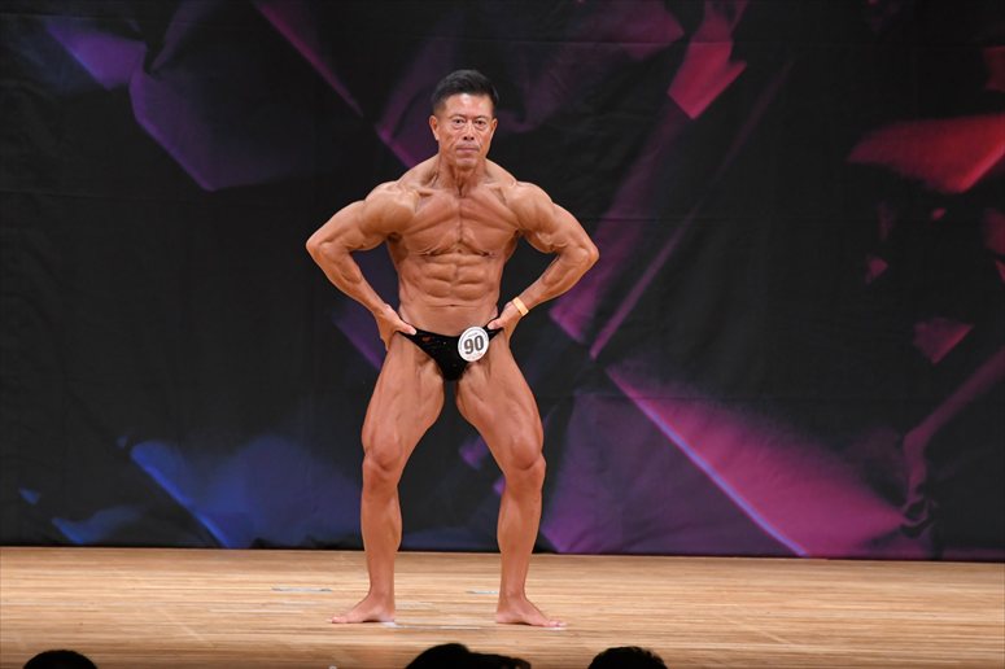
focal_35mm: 285
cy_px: 334
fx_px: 7952
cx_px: 502
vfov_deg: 4.8
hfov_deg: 7.2
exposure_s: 1/400
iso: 3200
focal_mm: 190
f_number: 5.6
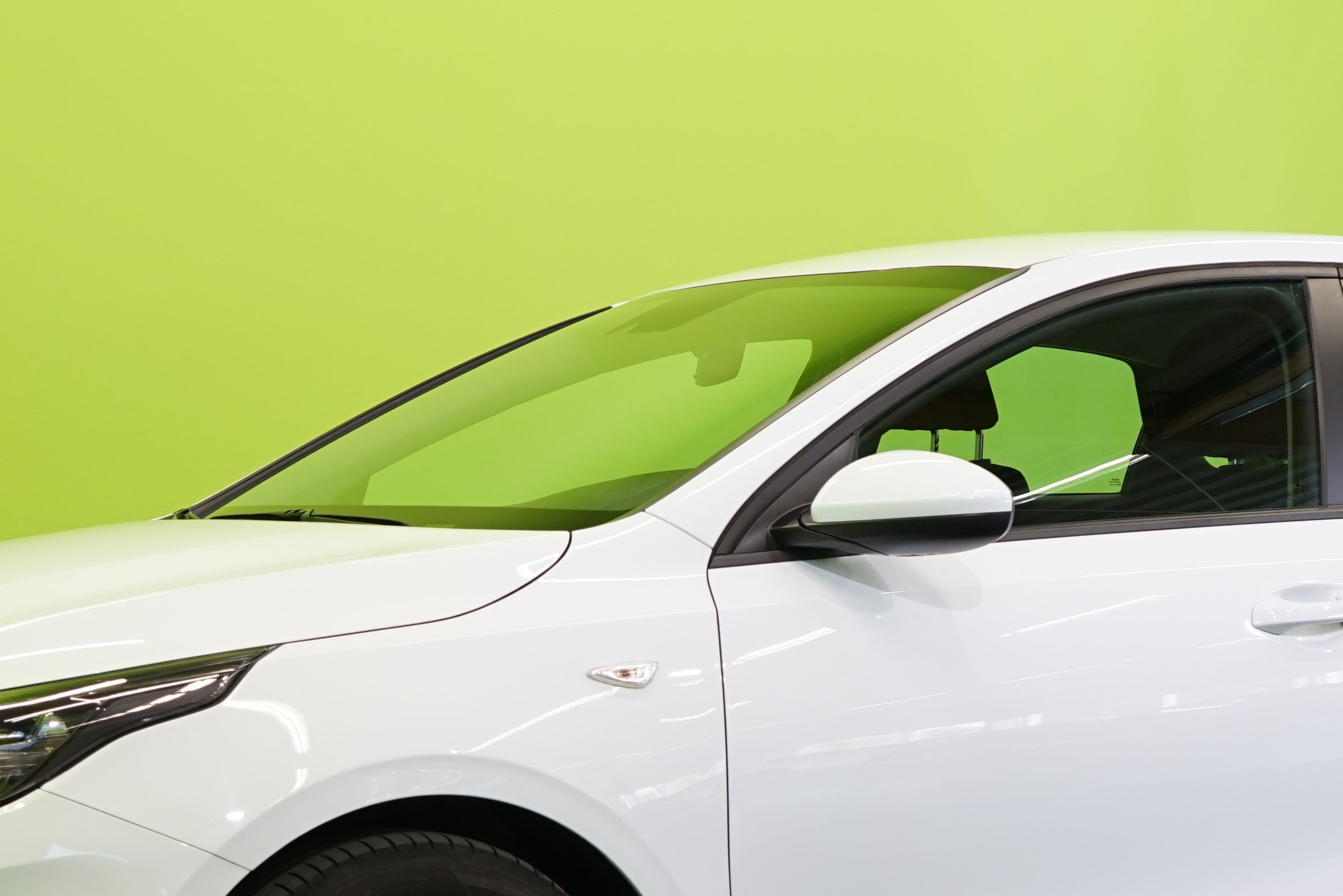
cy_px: 652
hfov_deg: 22.6
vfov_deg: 15.1
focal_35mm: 90
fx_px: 3357
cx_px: 744
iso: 400
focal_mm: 36
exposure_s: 1/30
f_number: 5.6
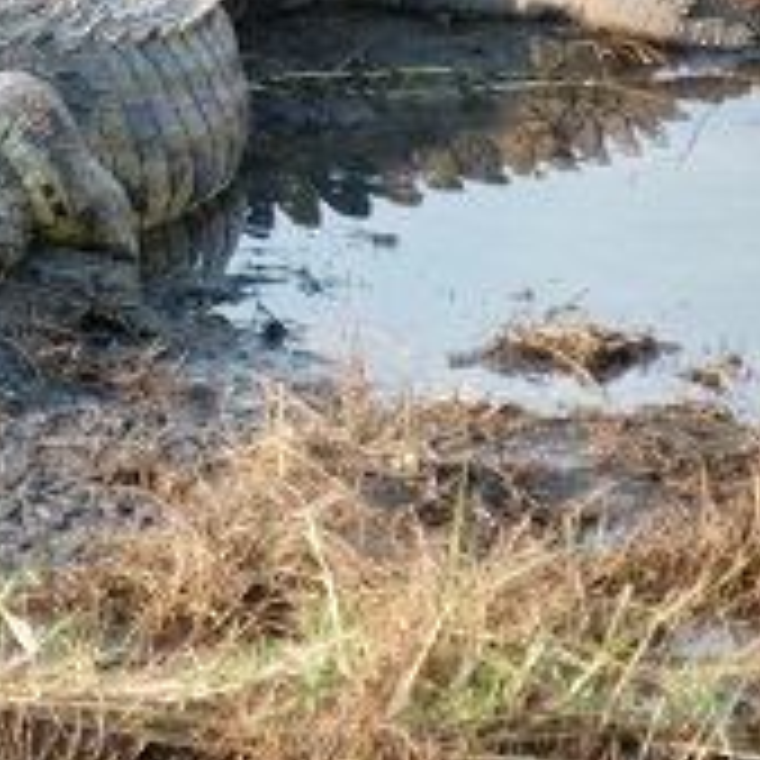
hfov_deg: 2.1
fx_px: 20791
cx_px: -85
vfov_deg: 2.1
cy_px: 124
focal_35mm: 837
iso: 100
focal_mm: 68.8
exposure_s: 1/100
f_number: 4.2
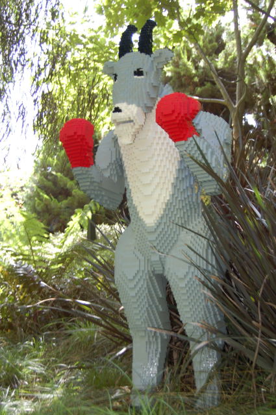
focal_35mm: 52
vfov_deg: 37.9
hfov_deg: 25.7
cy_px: 208
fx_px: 605
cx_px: 138
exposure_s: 1/60
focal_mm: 35
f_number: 4.8
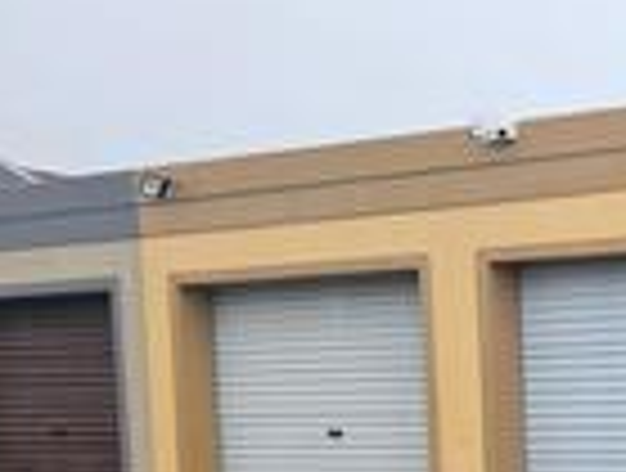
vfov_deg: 21.8
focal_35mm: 66
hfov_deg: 24.6
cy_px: 441
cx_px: 860
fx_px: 1197
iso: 40
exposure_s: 1/180
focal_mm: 5.4
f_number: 1.8
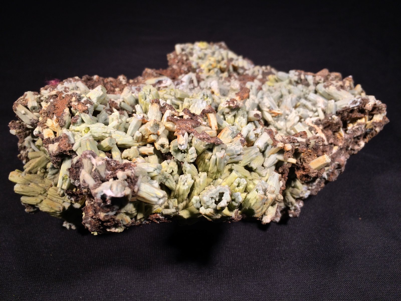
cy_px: 150
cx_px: 200
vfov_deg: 48.2
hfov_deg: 61.7
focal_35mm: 29
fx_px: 336
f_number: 2.2
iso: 32
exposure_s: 1/142
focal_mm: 4.15
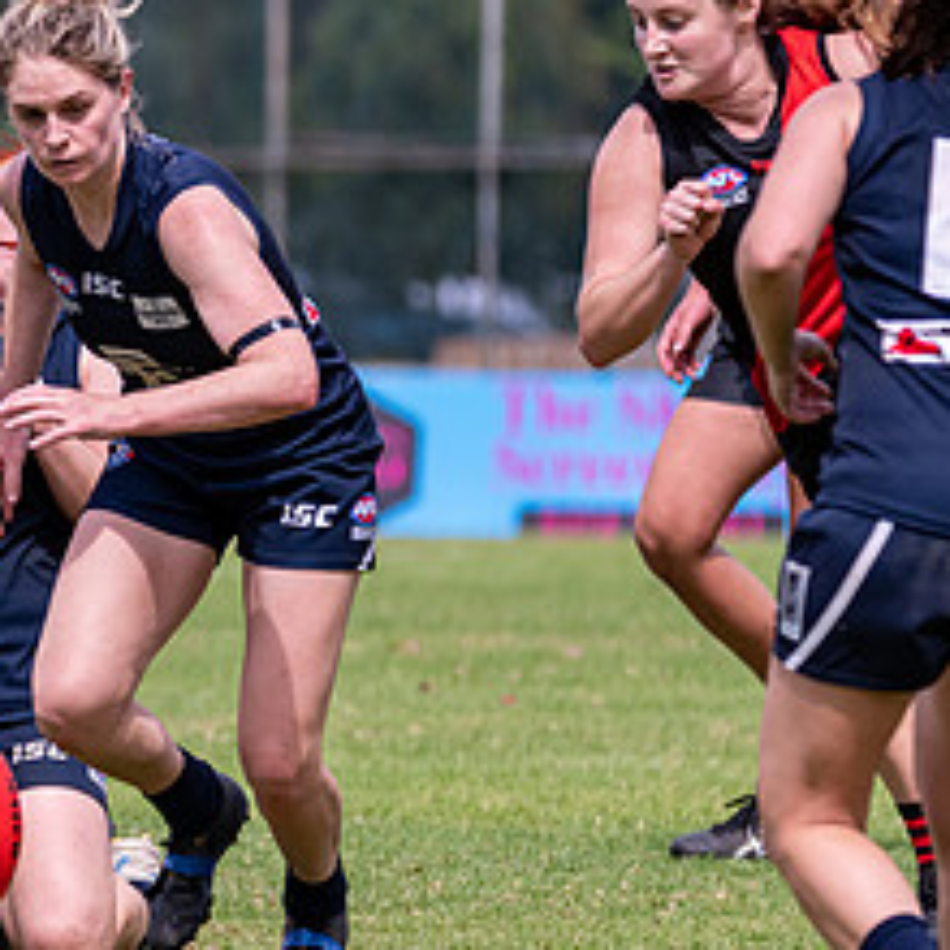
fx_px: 23380
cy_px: 413
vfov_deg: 2.3
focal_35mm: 753
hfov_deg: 2.3
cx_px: -412
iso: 800
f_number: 6.3
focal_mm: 300
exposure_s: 1/2000
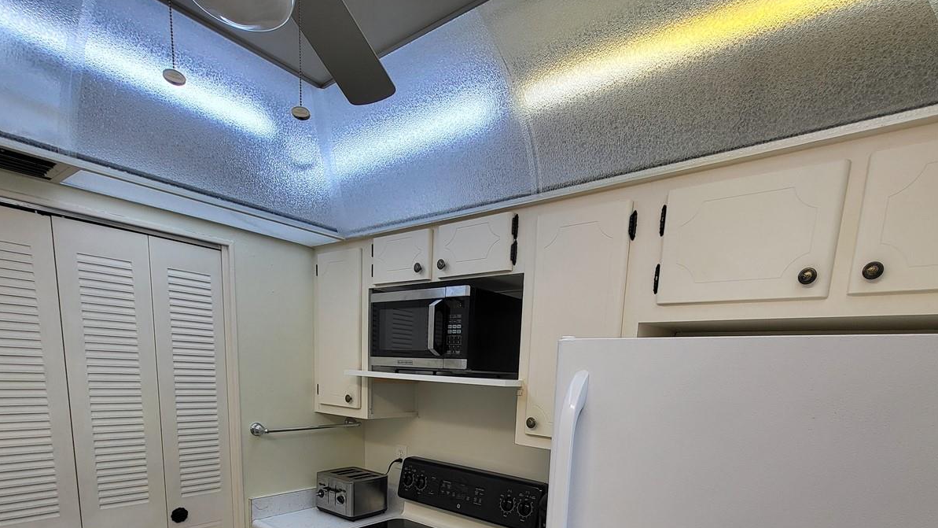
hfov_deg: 89.5
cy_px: 466
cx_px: 487
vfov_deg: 52.1
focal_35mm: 19
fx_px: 473
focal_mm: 1.74
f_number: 2.2
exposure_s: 1/60
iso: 32
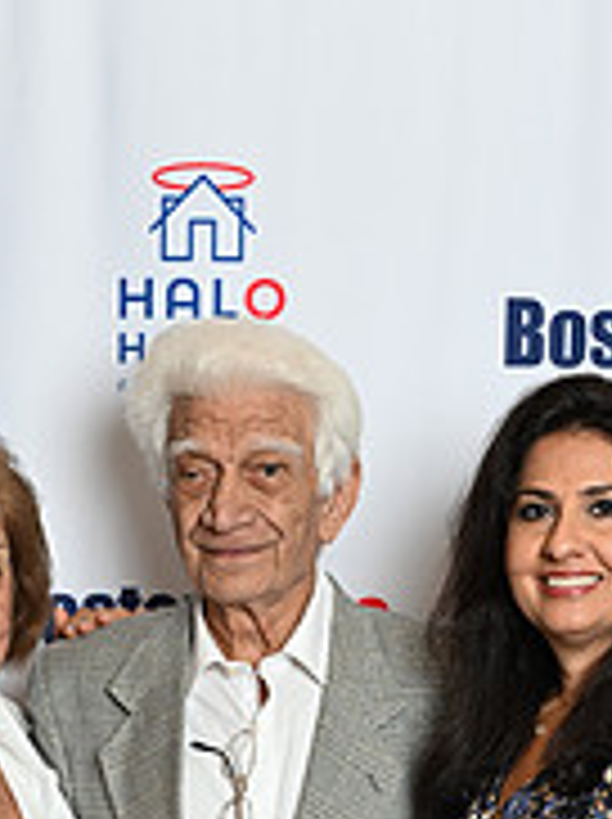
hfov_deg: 11.5
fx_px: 3048
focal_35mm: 129
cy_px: 1197
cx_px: 272
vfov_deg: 14.4
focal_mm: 42
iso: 200
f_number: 3.5
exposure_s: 1/60
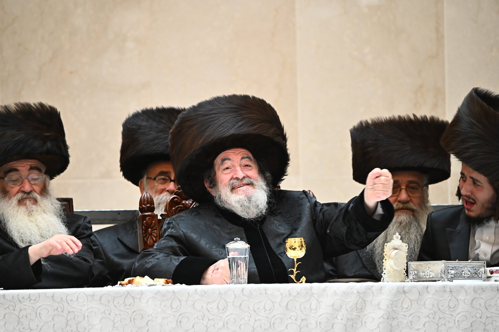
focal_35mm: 550
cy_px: 166
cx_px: 250
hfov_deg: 3.7
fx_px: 7622
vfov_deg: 2.5
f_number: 6.3
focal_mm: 550
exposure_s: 1/160
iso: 4000
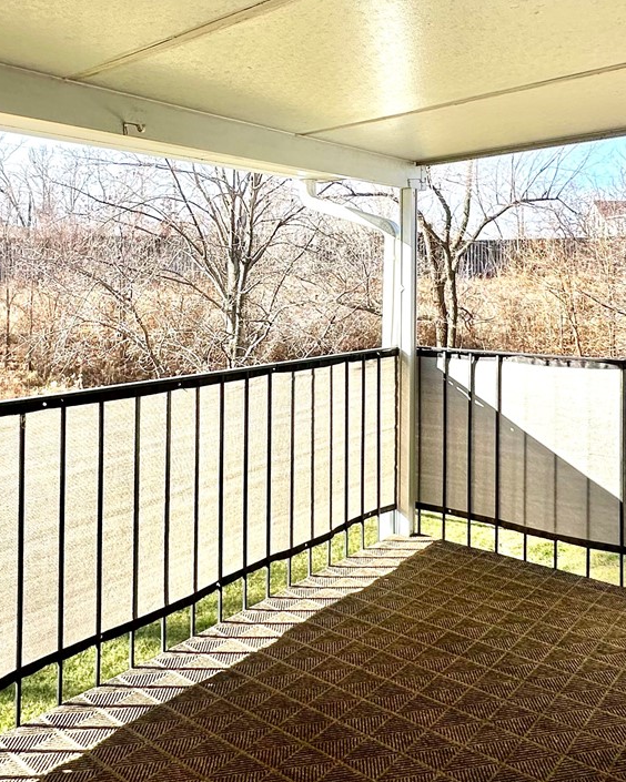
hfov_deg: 47.0
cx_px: 271
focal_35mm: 31
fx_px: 718
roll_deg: -0.5
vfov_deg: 55.7
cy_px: 248
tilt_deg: +2.8
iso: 40
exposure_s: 1/690
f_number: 2.2
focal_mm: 2.22
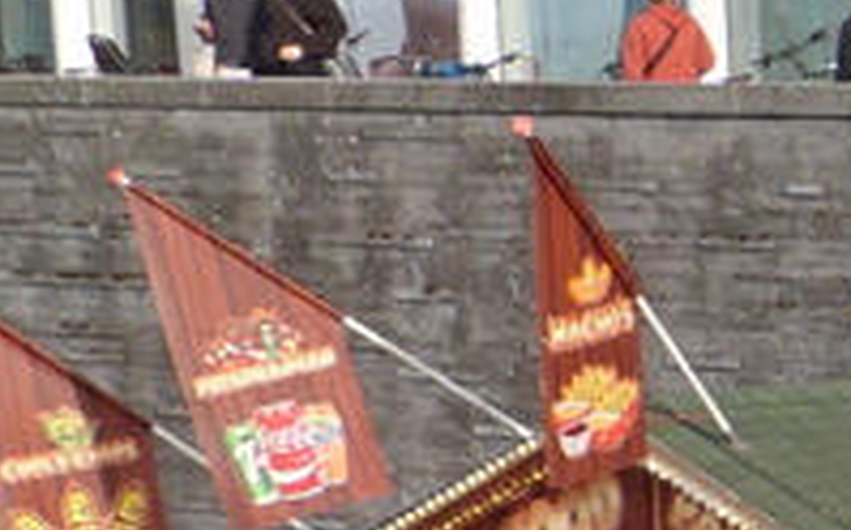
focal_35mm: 197
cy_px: 1124
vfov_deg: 6.4
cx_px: 2057
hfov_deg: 9.5
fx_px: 4565
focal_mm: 6.5
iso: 100
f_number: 3.6
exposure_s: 1/640
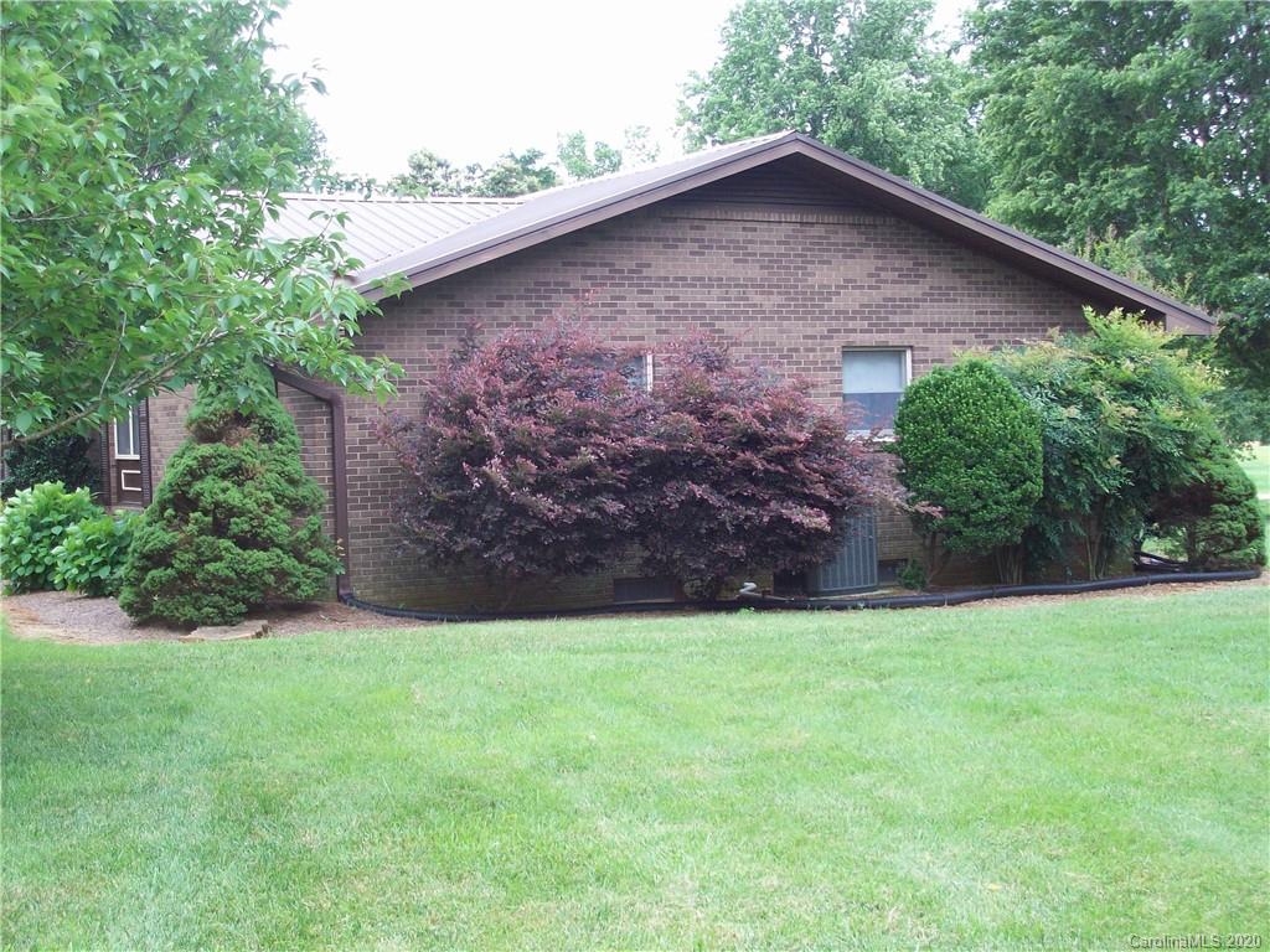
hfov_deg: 34.3
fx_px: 2055
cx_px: 635
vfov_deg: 26.1
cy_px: 476
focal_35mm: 56
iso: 80
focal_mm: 9.4
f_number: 3.4
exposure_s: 1/101
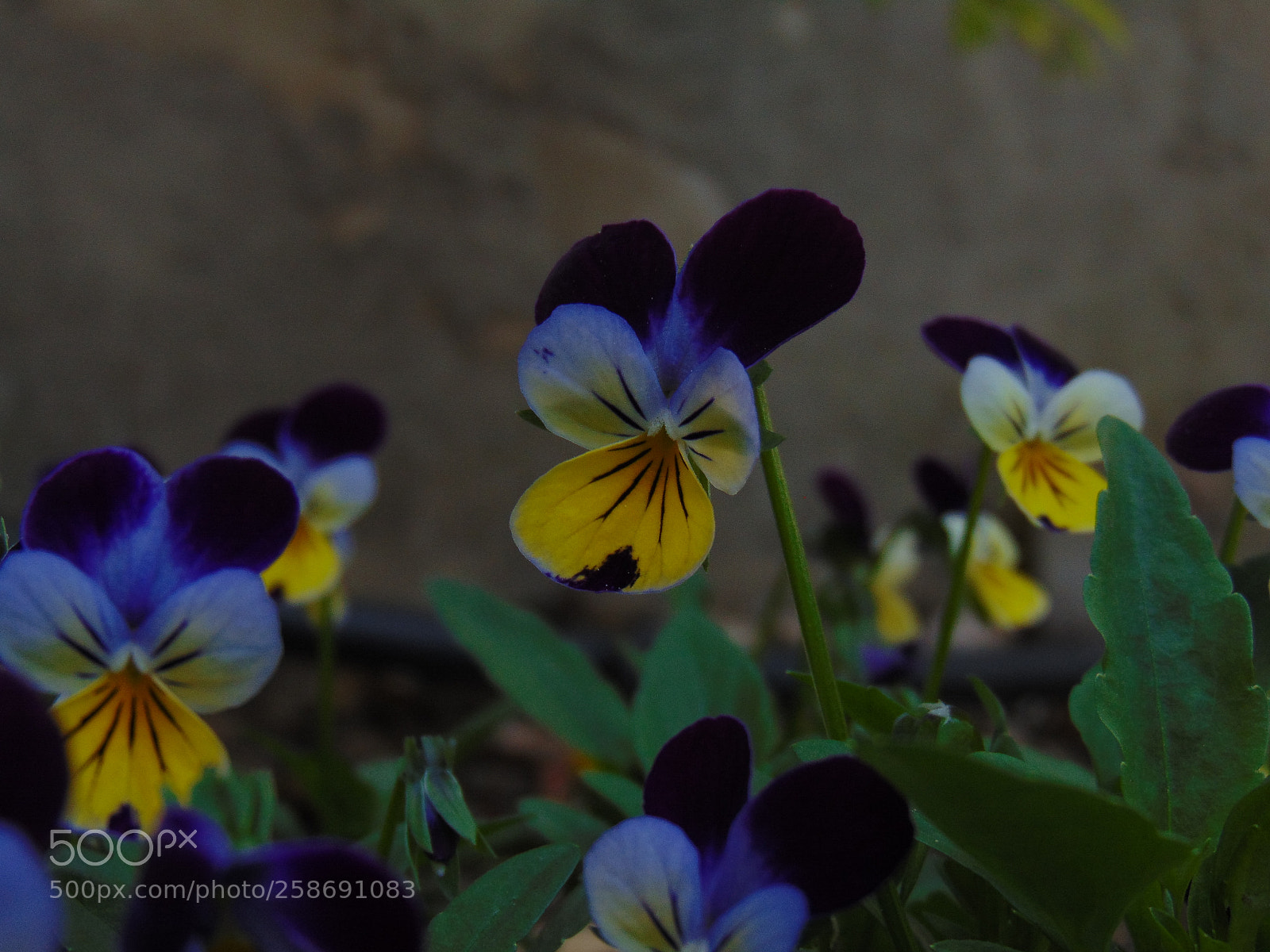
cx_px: 635
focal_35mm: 60
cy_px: 476
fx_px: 2201
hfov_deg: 32.2
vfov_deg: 24.4
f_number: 3.6
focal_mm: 10.8
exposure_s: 1/500
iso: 80
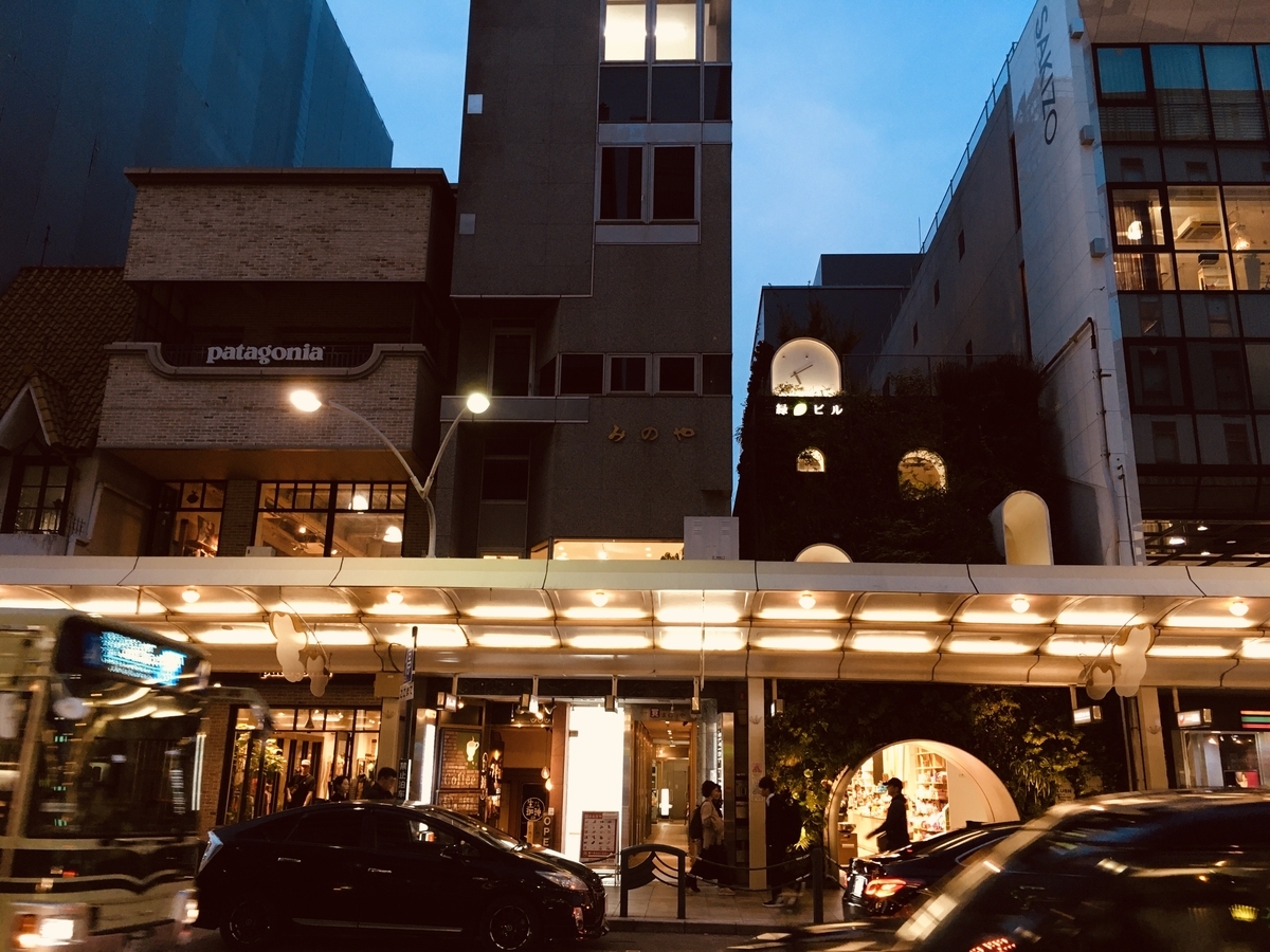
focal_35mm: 29
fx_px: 1064
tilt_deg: +15.1
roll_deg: -1.4
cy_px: 476
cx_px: 635
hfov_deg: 61.7
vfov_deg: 48.2
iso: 100
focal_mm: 4.15
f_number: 2.2
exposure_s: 1/30
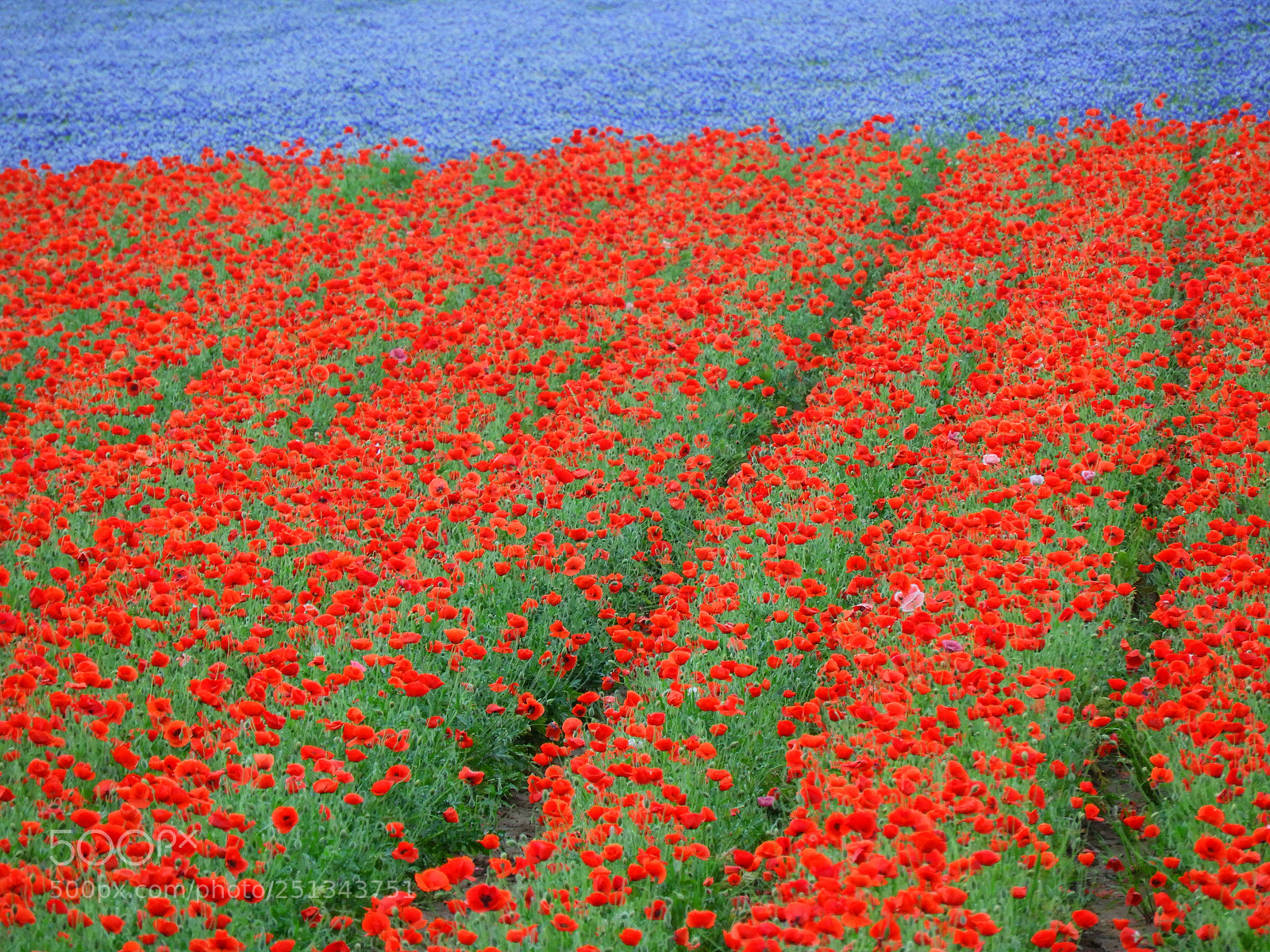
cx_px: 635
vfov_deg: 2.3
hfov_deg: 3.1
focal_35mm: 650
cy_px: 476
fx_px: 23847
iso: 200
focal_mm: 116.5
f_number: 5.6
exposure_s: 1/50
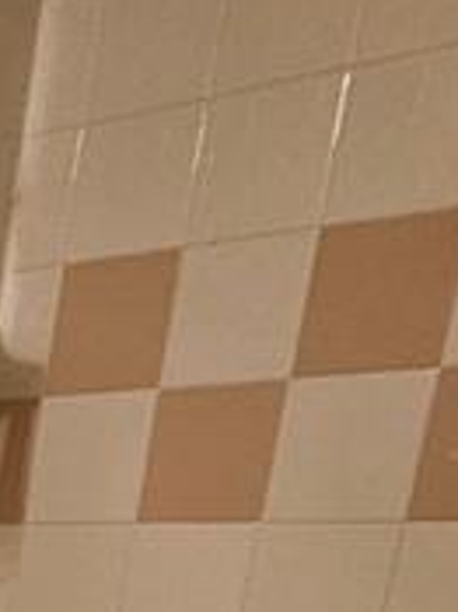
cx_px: -951
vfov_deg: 17.2
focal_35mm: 89
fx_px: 1572
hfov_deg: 10.7
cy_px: 1165
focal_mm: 2.2
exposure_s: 1/60
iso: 100
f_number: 2.2
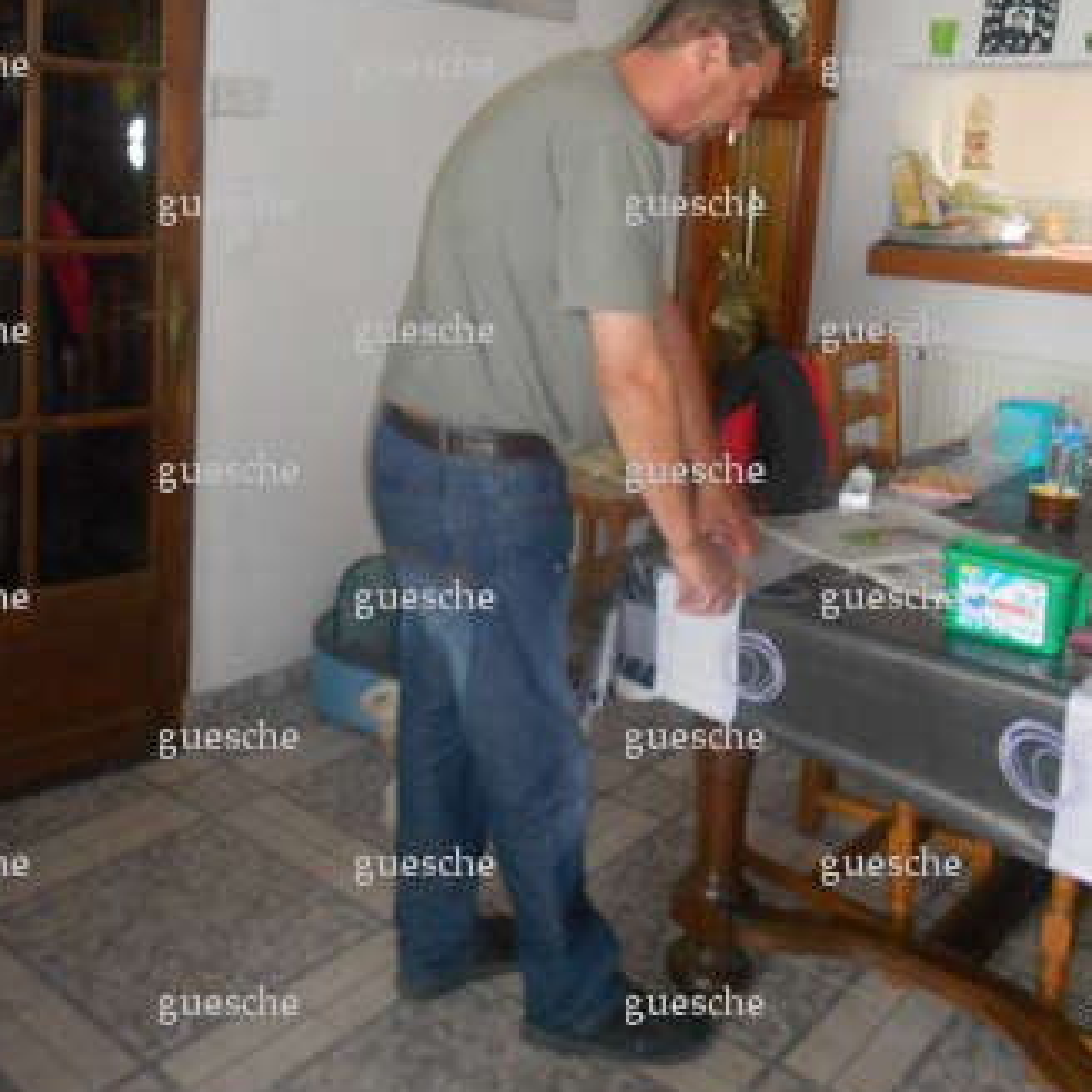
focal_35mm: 35
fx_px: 1249
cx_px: 478
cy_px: 313
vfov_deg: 46.0
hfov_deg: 47.1
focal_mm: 4.6
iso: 250
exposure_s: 1/25
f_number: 3.2
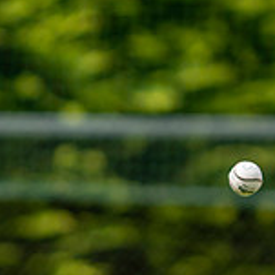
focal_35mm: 2297
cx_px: 460
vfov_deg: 0.8
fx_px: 20645
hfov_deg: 0.8
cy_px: 211
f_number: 2.8
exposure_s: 1/1000
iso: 125
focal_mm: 300
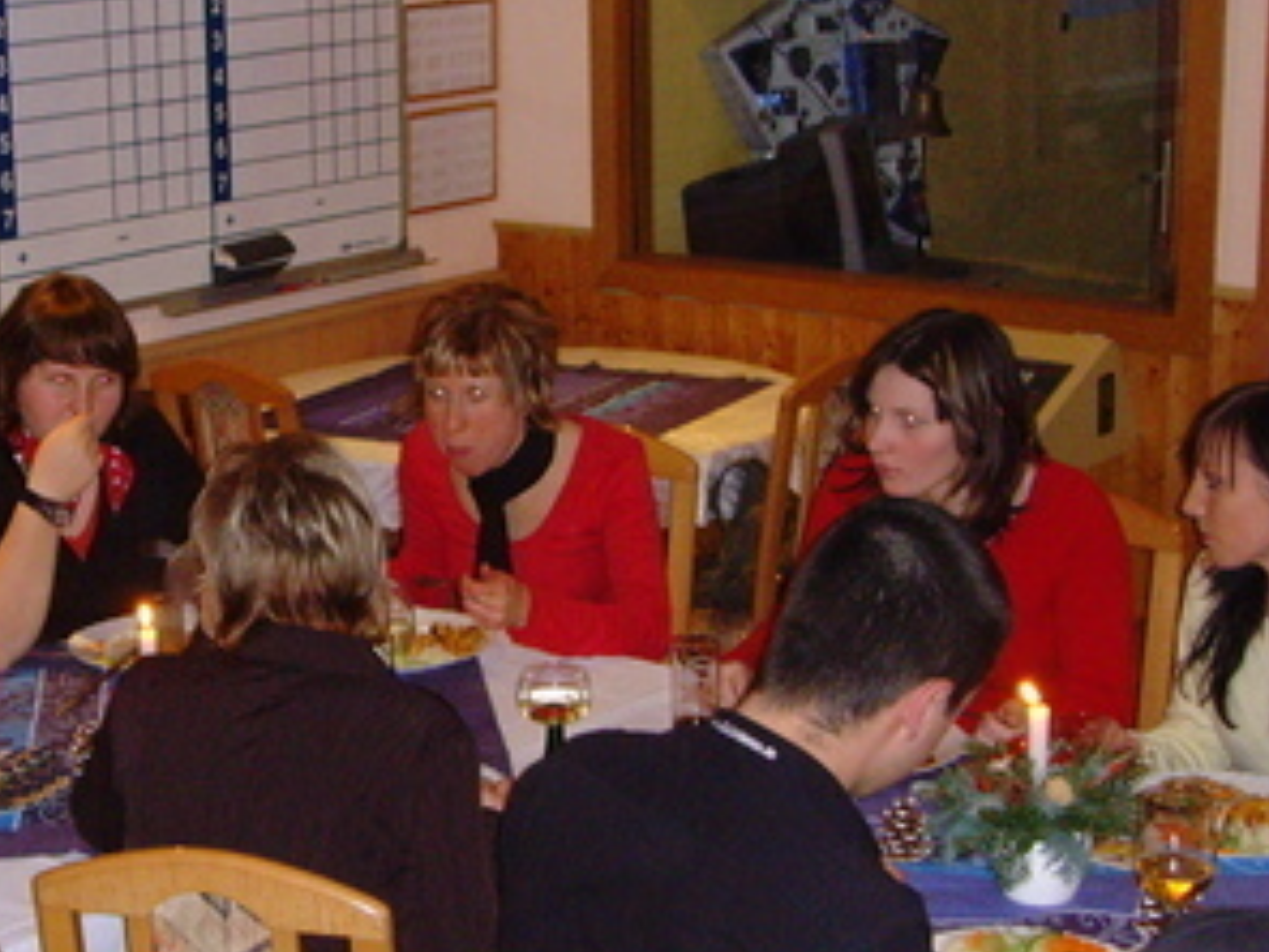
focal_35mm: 76
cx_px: 373
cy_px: 478
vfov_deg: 19.4
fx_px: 2786
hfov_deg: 25.5
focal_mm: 7.7
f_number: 3.7
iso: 400
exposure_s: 1/45
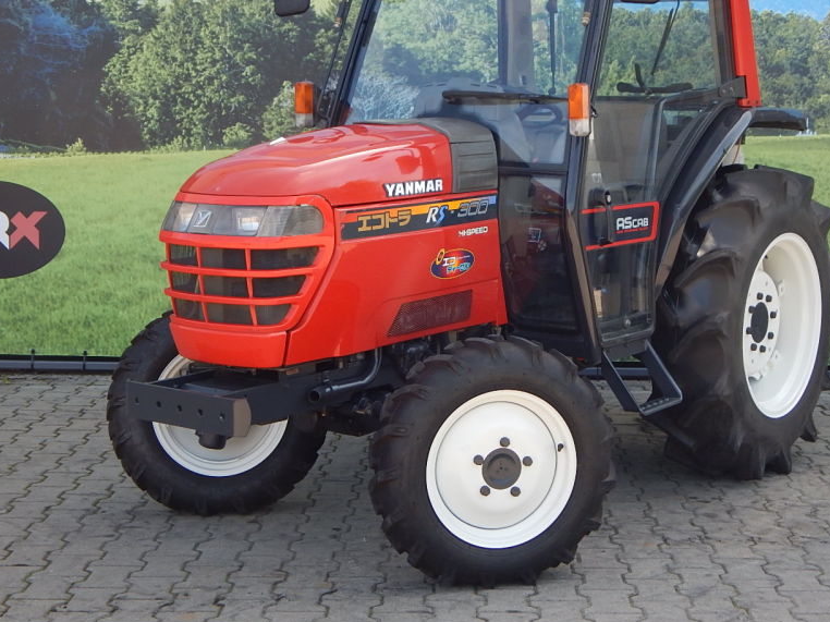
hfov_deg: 30.7
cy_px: 225
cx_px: 492
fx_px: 1510
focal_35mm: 63
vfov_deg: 23.2
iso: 125
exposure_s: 1/200
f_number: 3.7
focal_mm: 8.6
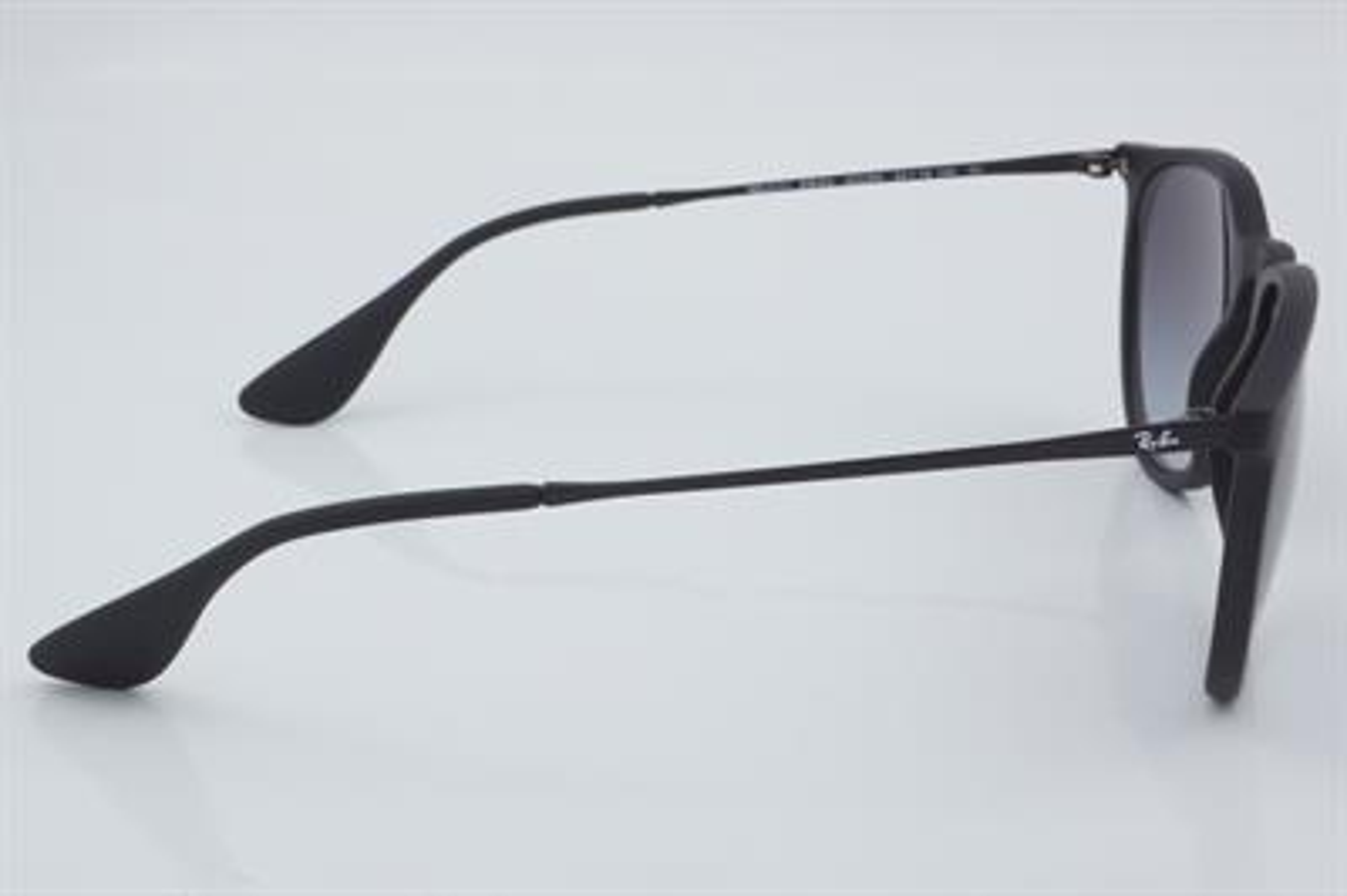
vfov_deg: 18.2
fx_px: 2804
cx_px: 674
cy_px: 448
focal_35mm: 75
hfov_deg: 27.0
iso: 100
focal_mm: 50
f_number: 32
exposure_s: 1/4
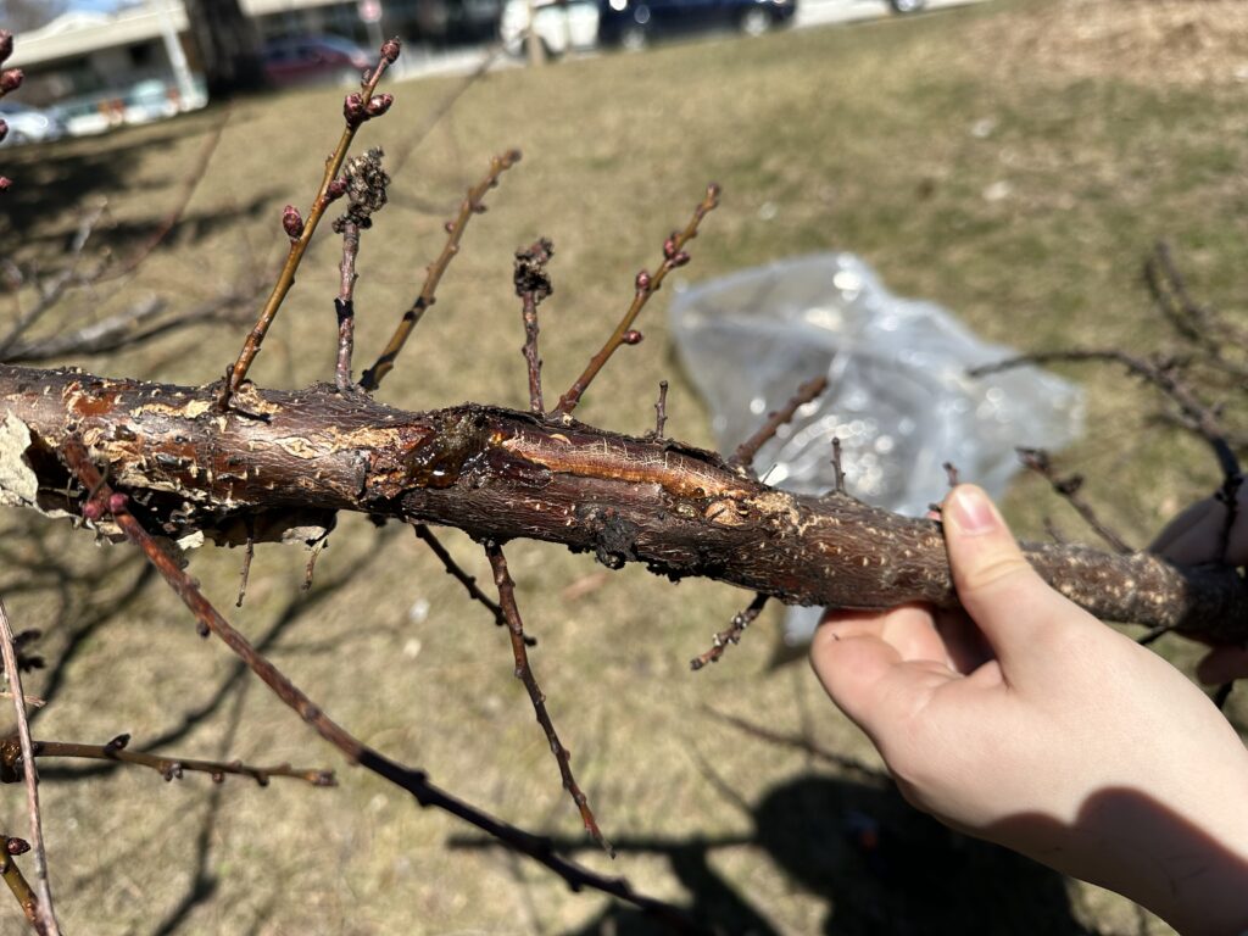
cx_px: 624
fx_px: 865
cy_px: 468
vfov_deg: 56.8
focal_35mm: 24
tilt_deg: -25.2
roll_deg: +9.5
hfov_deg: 71.6
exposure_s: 1/4545
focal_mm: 6.86
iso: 80
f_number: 1.78
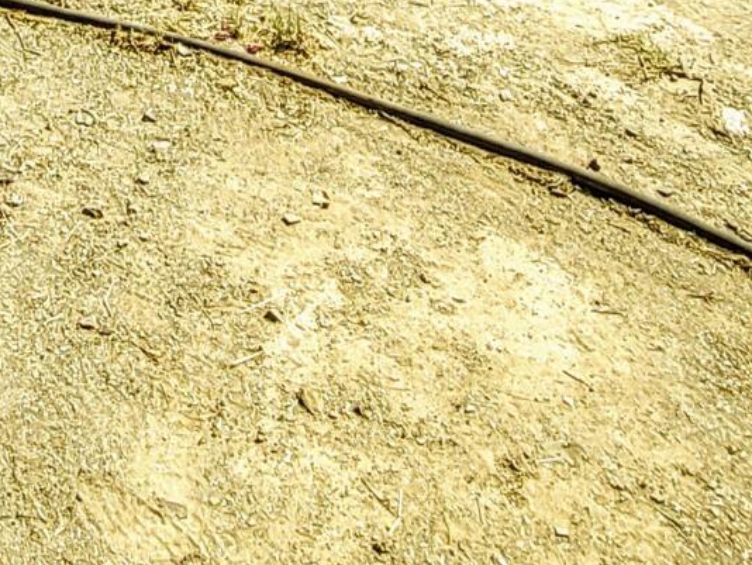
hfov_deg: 24.5
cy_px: -652
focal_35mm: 73
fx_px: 1587
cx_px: -121
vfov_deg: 15.1
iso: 40
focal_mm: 1.74
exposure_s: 1/1414
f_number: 2.2
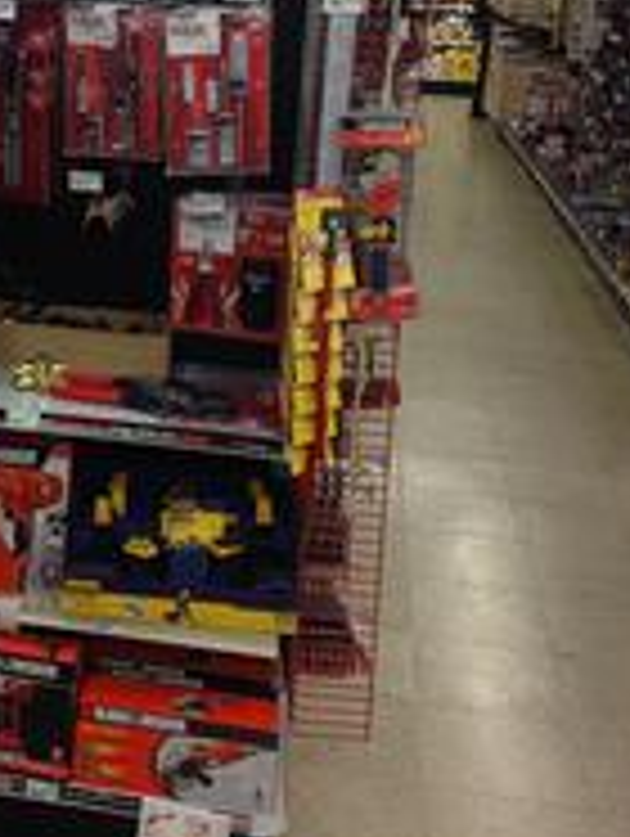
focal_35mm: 62
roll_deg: -3.6
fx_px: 1501
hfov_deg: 23.1
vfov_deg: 30.5
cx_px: 56
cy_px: 180
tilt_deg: -7.9
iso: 50
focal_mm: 4.12
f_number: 2.4
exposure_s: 1/24
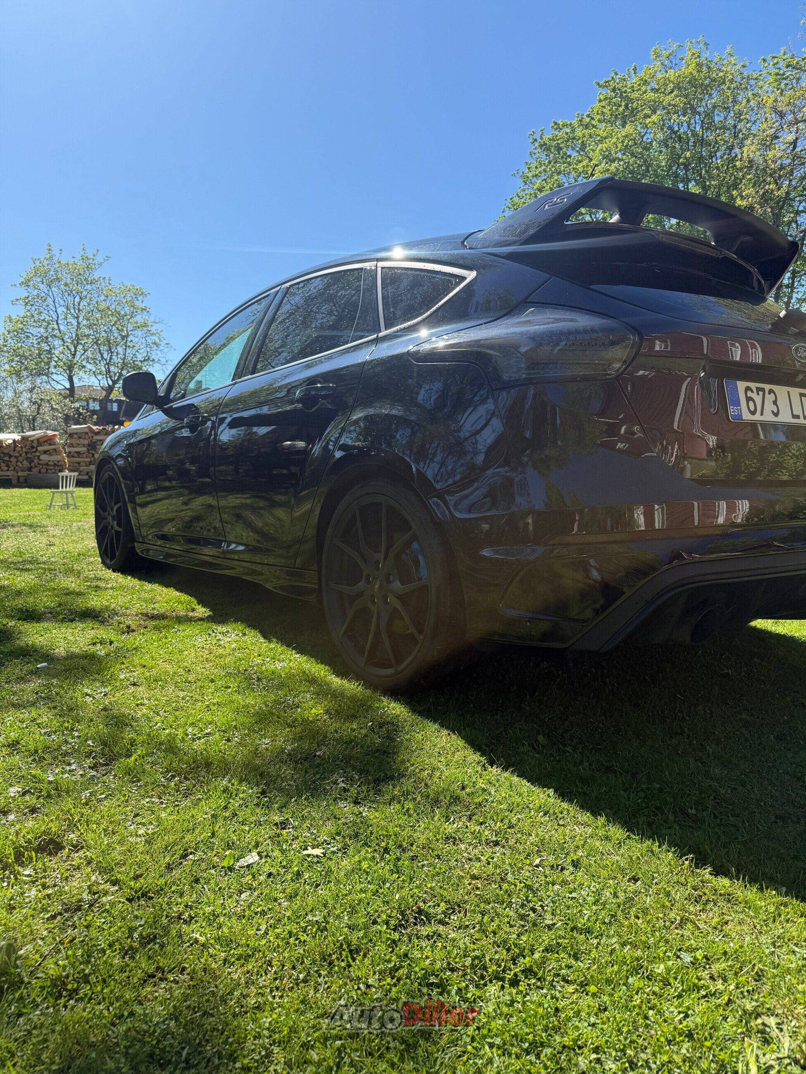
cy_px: 537
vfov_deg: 71.6
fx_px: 745
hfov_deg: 56.8
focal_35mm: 24
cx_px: 403
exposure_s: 1/2445
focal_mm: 6.76
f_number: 1.78
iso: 80
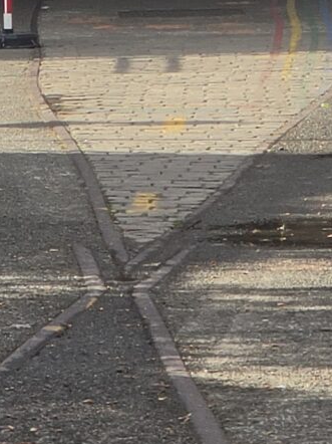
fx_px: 5120
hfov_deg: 3.7
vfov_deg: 4.9
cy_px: -522
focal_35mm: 400
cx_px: 157
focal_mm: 7
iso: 25
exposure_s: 1/503
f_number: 2.4
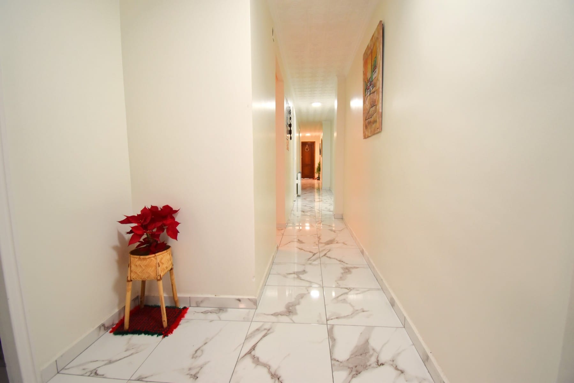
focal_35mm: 15
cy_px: 192
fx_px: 239
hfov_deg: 100.4
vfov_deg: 77.4
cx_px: 287
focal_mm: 10
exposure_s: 1/60
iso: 640
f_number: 4.5
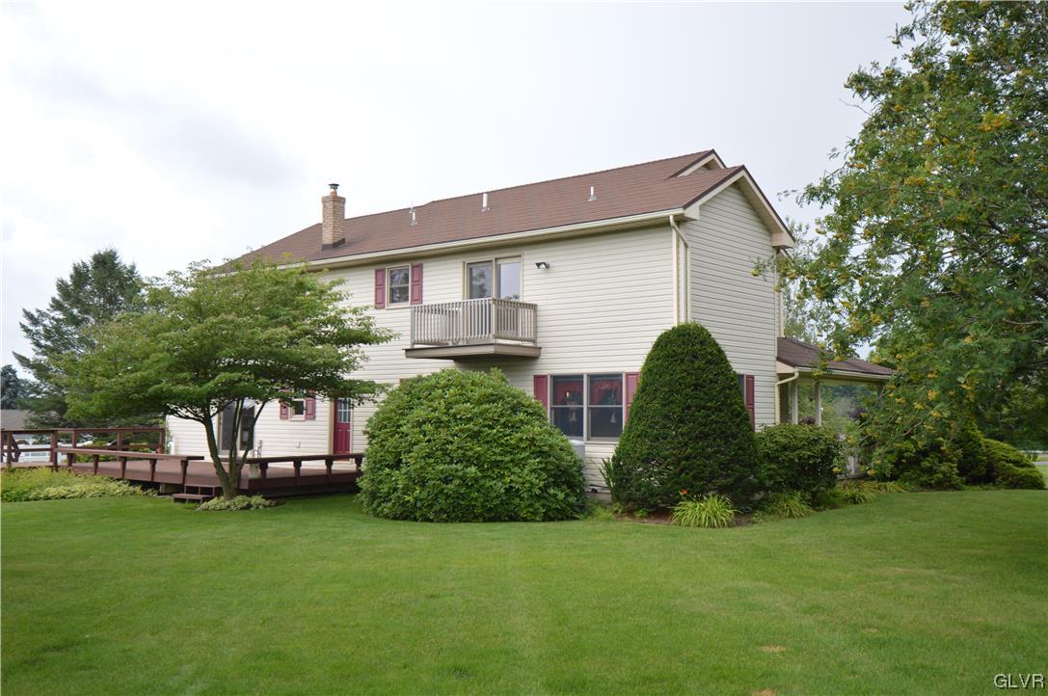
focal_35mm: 33
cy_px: 348
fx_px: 960
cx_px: 524
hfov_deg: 57.3
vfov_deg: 39.9
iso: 125
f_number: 4.5
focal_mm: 22
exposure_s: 1/125
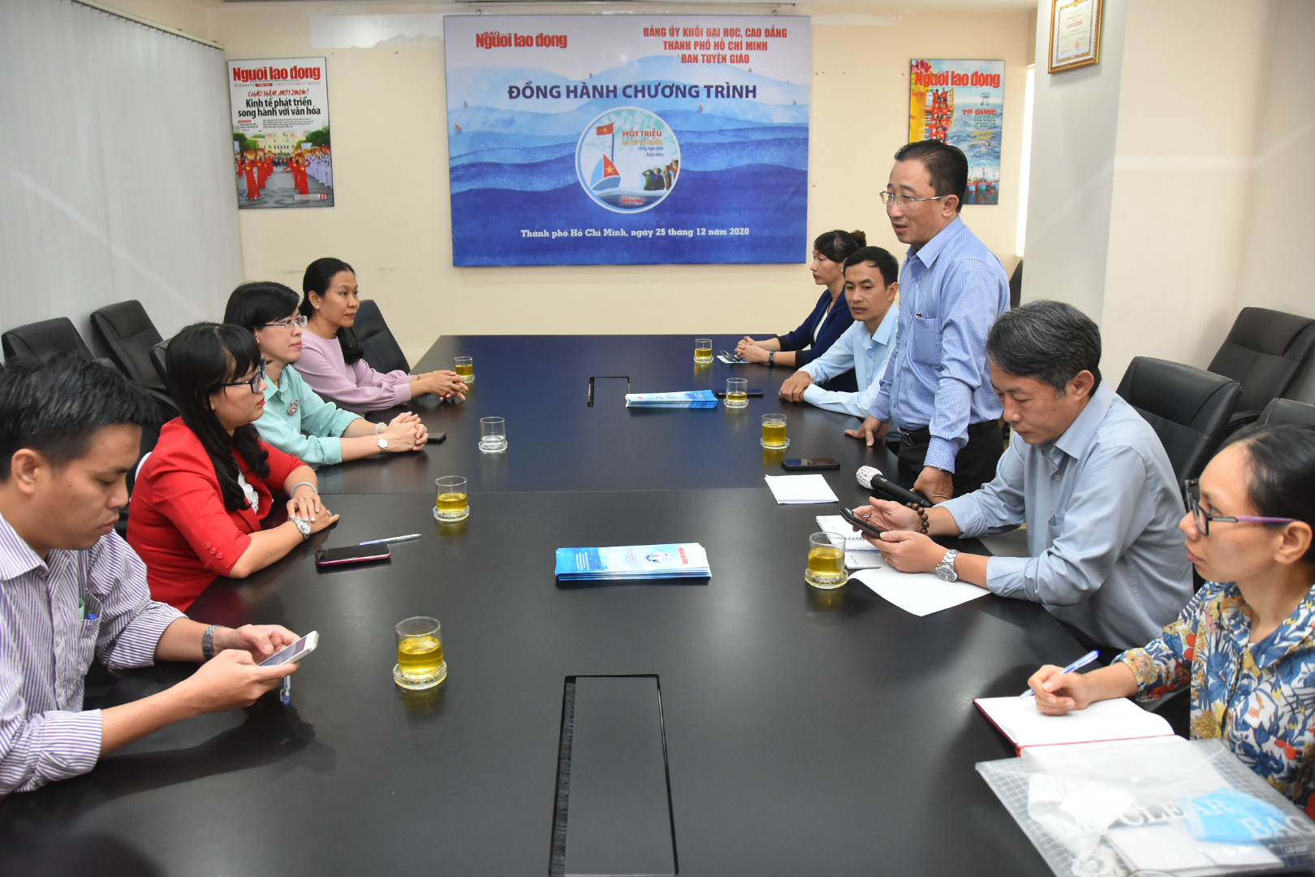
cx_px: 658
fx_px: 986
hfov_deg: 67.4
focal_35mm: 27
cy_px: 438
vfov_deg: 47.9
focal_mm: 18
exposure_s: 1/200
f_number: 3.5
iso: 1800
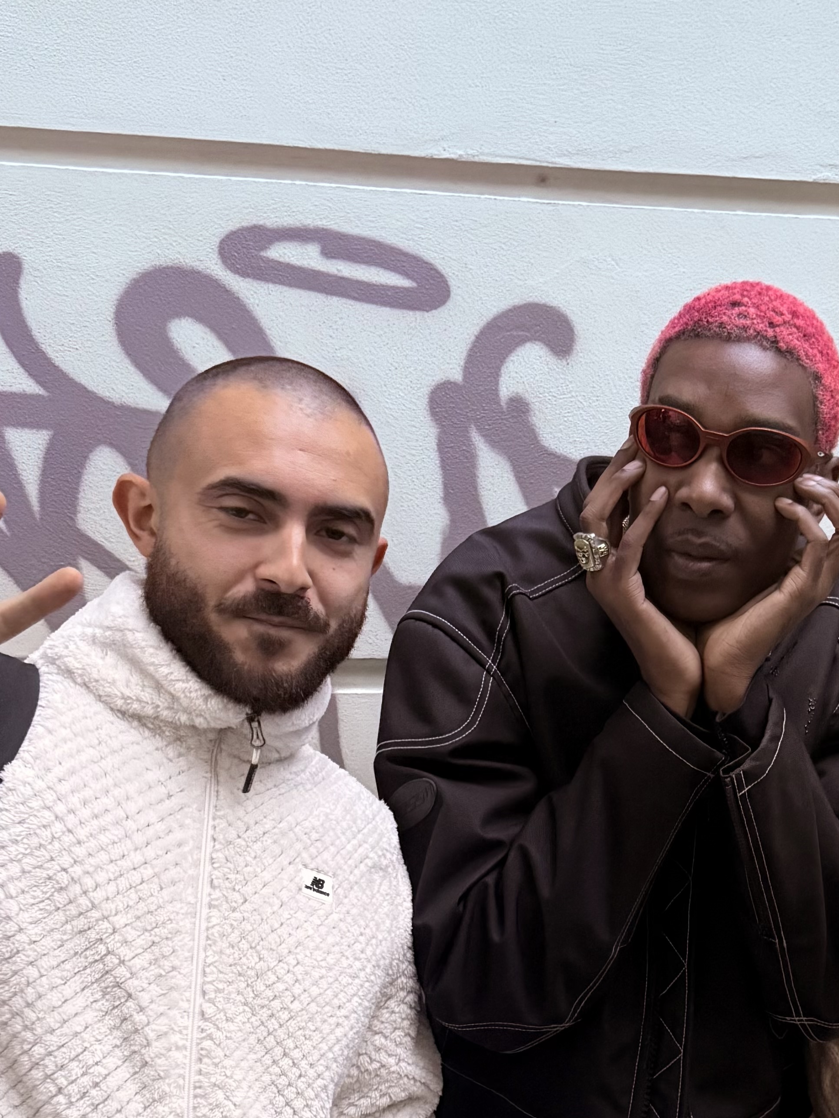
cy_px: 743
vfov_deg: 38.5
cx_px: 661
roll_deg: -0.3
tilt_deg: +0.4
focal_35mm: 49
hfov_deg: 29.1
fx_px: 1583
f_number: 1.78
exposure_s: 1/60
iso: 800
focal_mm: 6.76
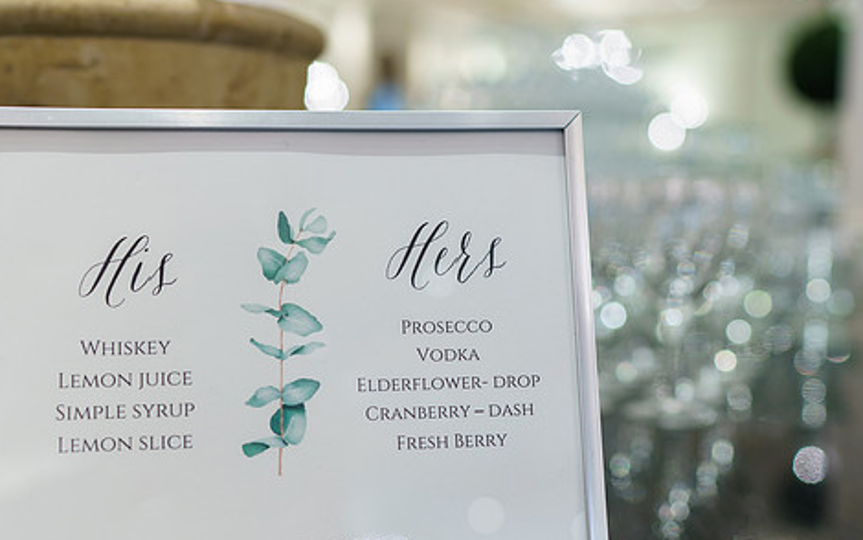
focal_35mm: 44
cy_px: 313
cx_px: 404
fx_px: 1035
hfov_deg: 45.2
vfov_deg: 29.2
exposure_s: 1/80
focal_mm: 35
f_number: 2
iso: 320
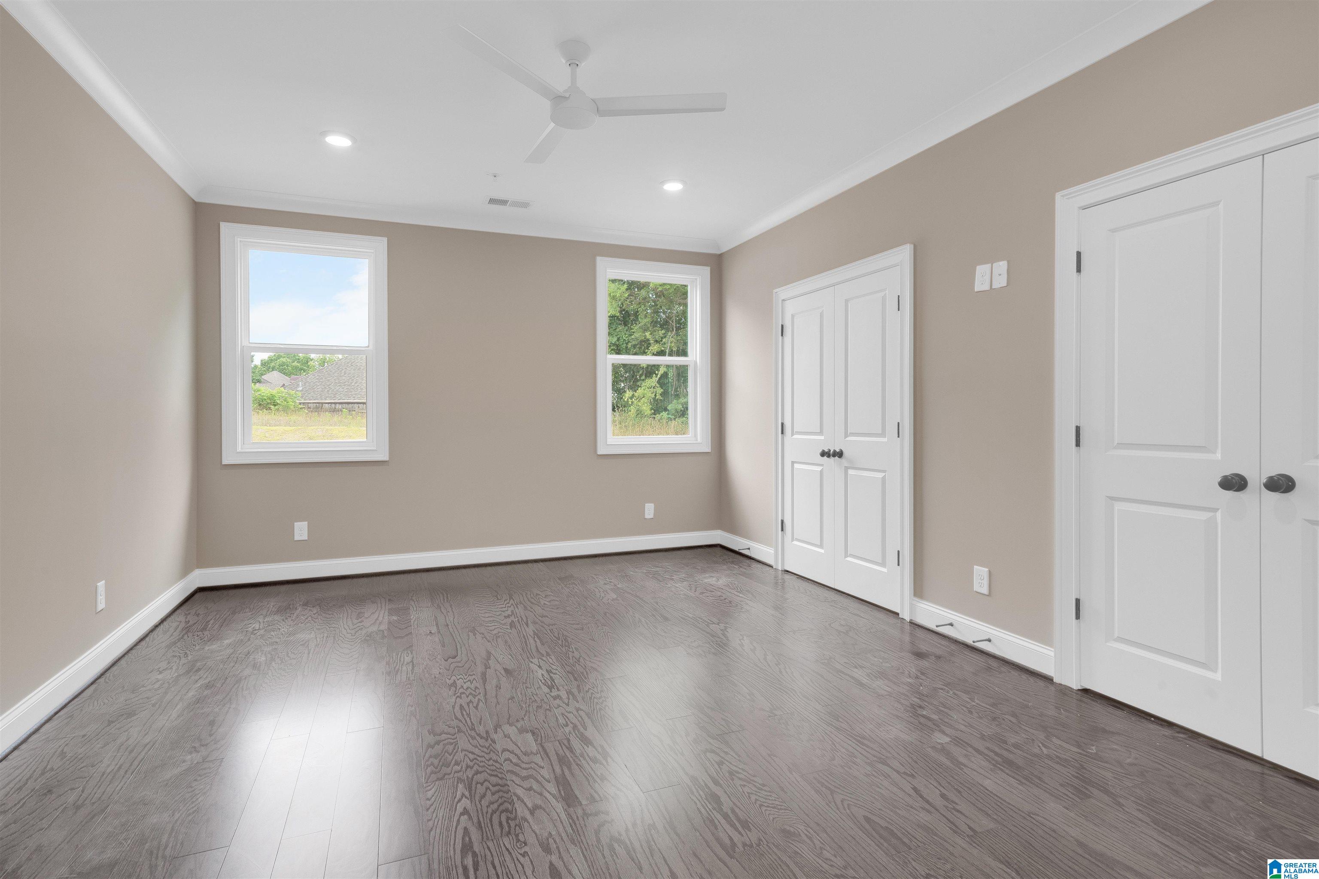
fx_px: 623
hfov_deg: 93.3
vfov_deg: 70.4
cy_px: 440
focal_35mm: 17
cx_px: 660
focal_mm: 17
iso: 400
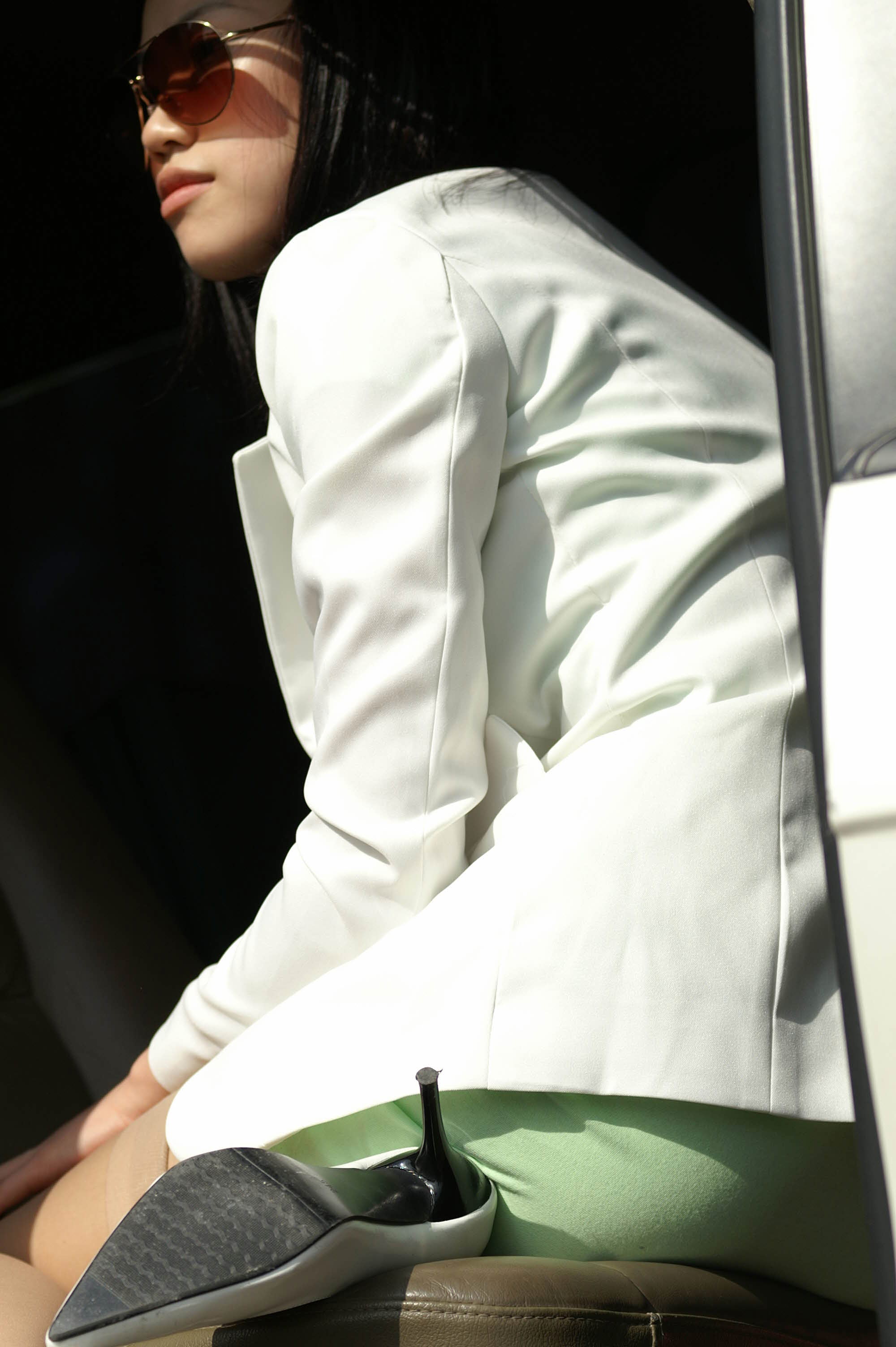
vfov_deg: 17.1
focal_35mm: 120
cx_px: 448
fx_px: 4488
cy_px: 674
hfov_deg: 11.4
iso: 100
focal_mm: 80
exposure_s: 1/1600
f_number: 4.5
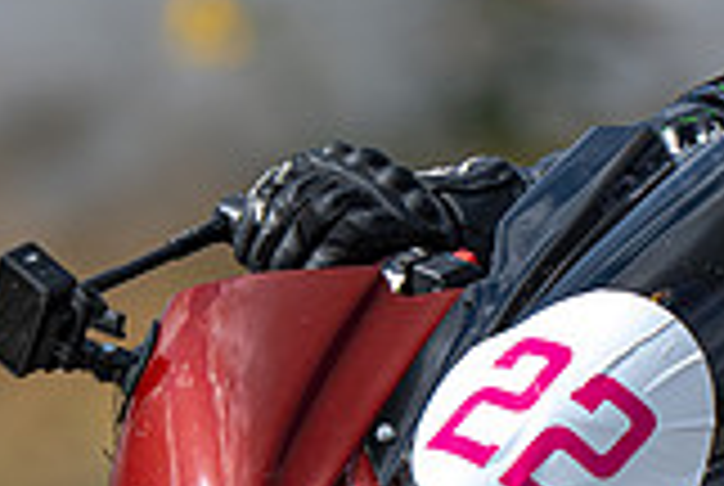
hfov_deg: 0.8
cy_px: 453
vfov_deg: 0.5
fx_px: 53775
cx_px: 942
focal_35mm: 2669
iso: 220
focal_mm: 600
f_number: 6.3
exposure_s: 1/1250
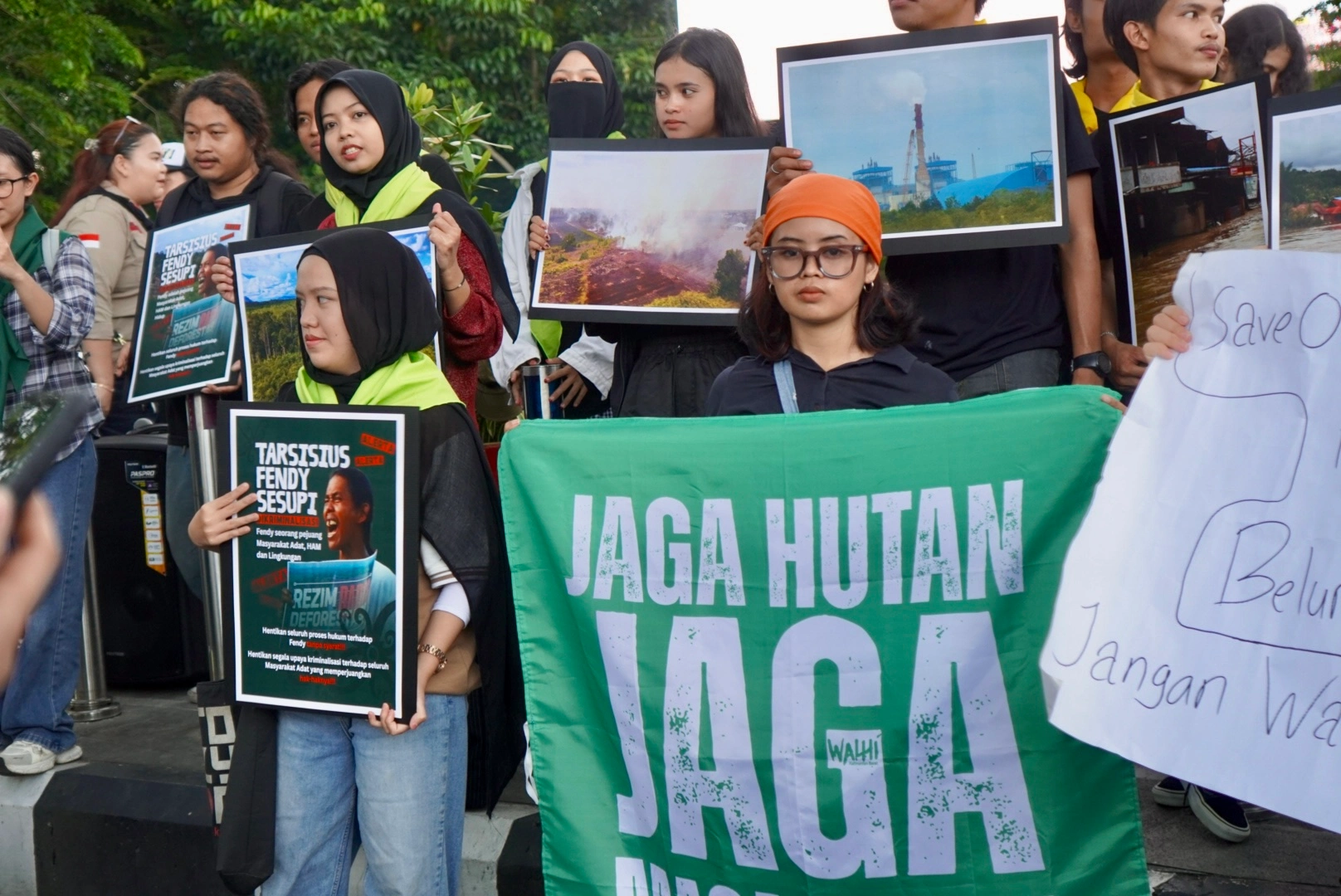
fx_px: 1901
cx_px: 670
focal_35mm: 51
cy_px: 448
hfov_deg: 38.9
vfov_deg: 26.5
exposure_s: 1/160
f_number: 4
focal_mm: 34
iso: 500
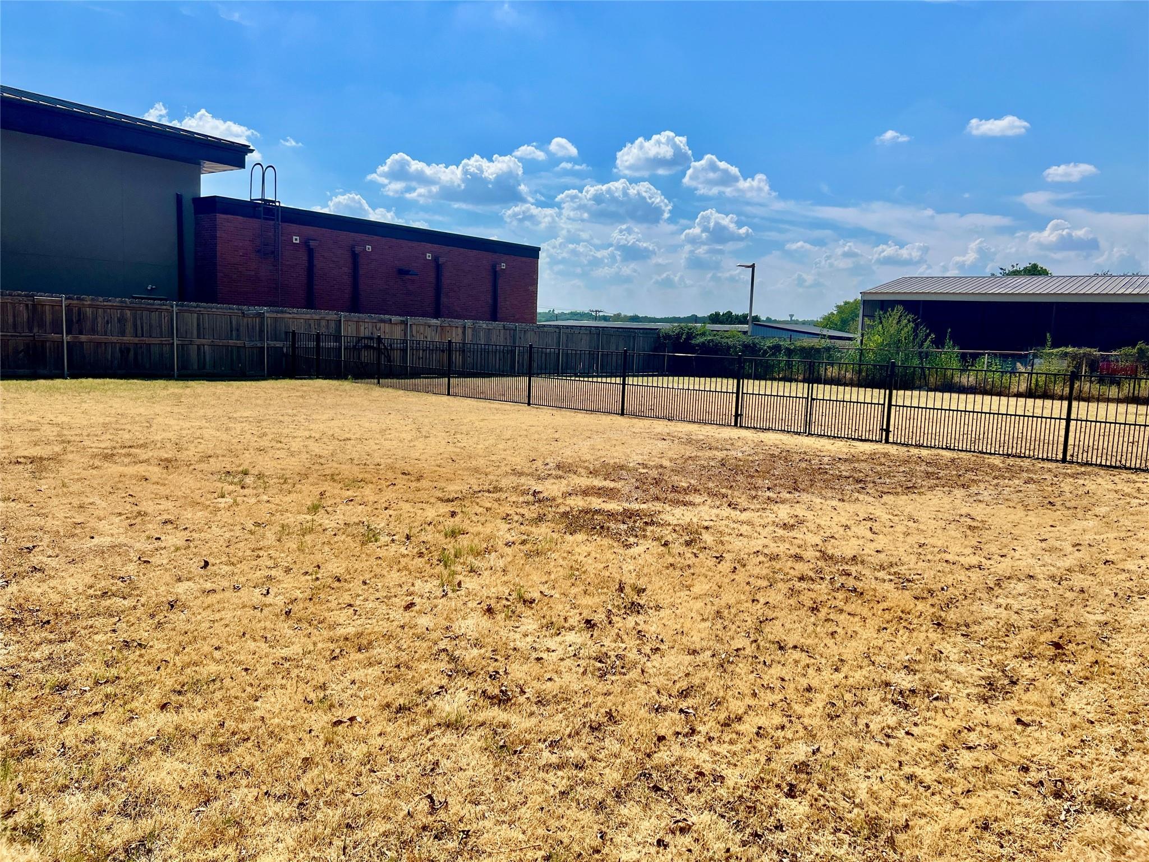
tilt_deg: -8.0
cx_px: 574
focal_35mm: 26
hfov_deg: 67.3
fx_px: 863
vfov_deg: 53.1
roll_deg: -1.7
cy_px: 431
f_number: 1.5
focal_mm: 5.7
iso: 50
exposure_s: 1/9434
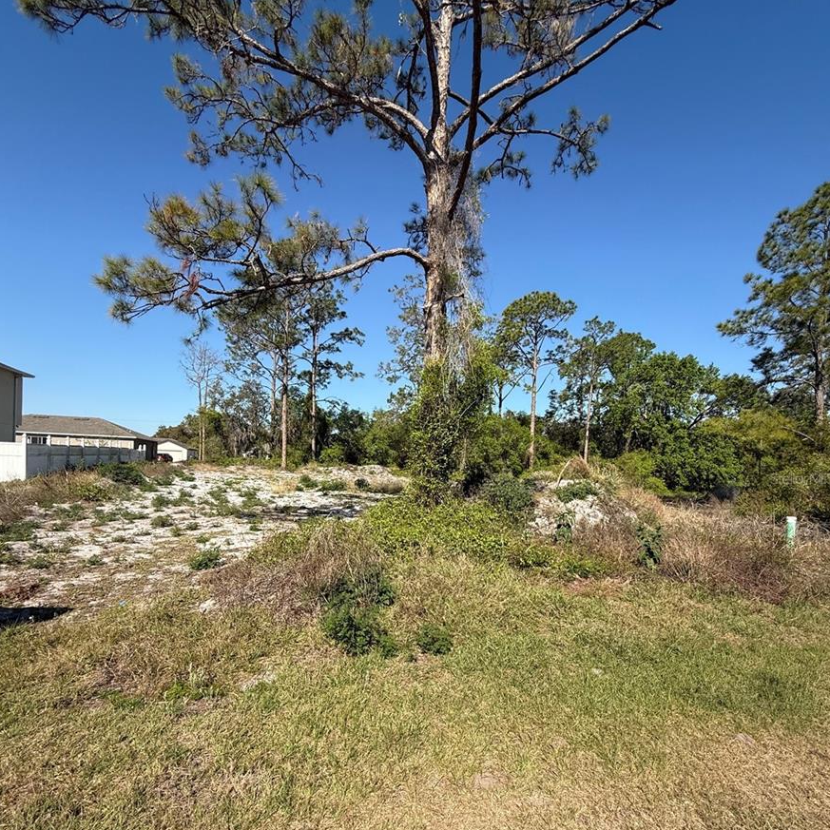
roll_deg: -3.1
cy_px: 478
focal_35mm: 17
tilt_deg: +0.2
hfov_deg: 84.0
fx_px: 461
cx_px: 410
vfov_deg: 83.4
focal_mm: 2.22
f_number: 2.2
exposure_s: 1/1745
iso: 50
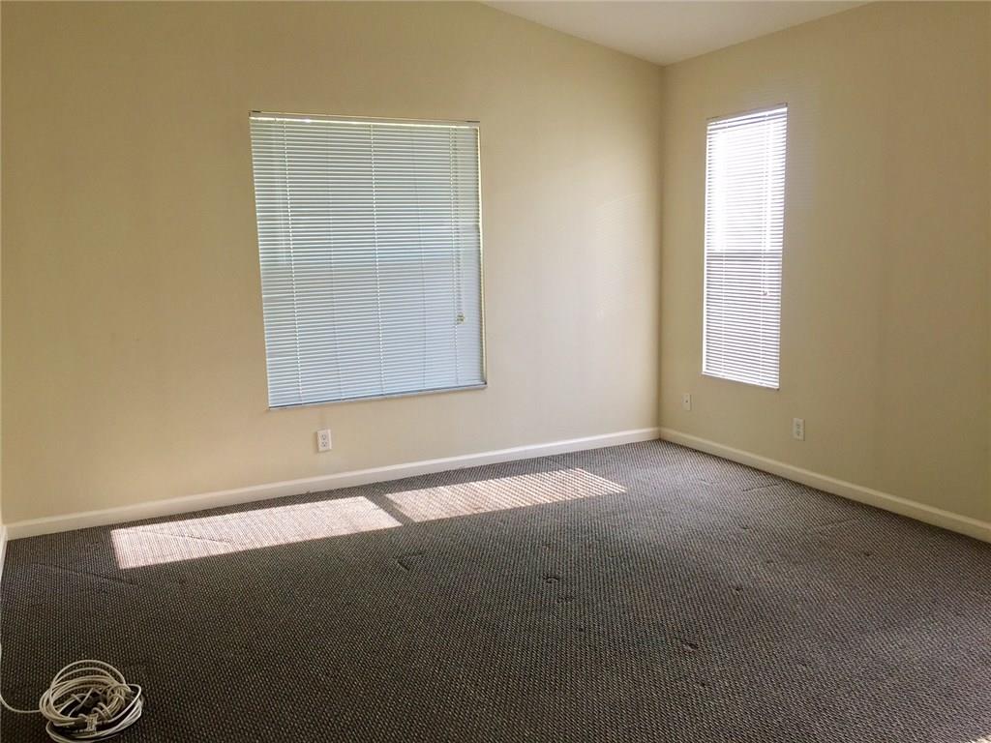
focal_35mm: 29
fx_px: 830
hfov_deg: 61.7
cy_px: 372
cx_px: 496
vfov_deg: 48.2
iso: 32
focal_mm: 4.15
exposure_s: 1/40
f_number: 2.2
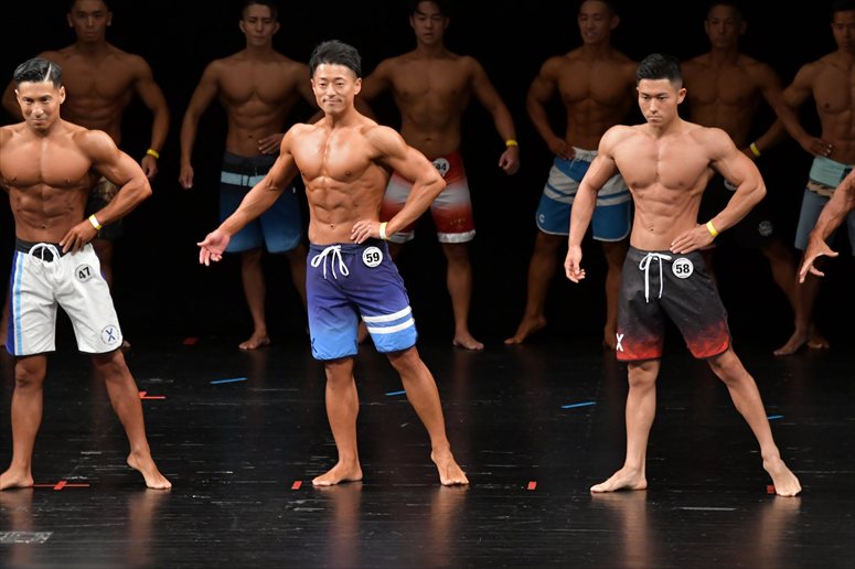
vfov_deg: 5.4
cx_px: 428
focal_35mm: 255
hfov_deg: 8.1
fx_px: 6053
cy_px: 284
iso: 3200
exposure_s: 1/400
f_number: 5.6
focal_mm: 170
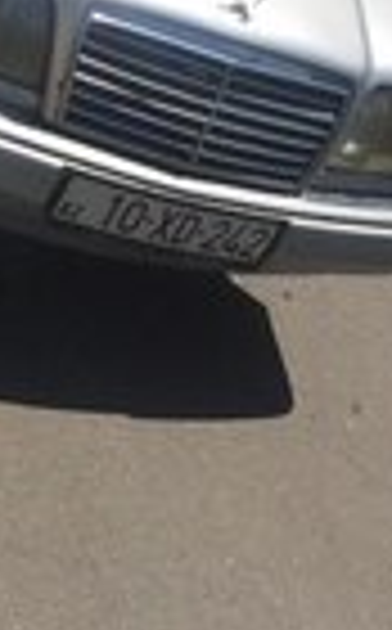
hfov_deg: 11.8
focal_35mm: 109
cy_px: -90
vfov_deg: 18.3
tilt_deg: -26.1
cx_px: -41
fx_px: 1871
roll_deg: -26.7
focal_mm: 4.15
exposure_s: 1/4115
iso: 32
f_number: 2.2
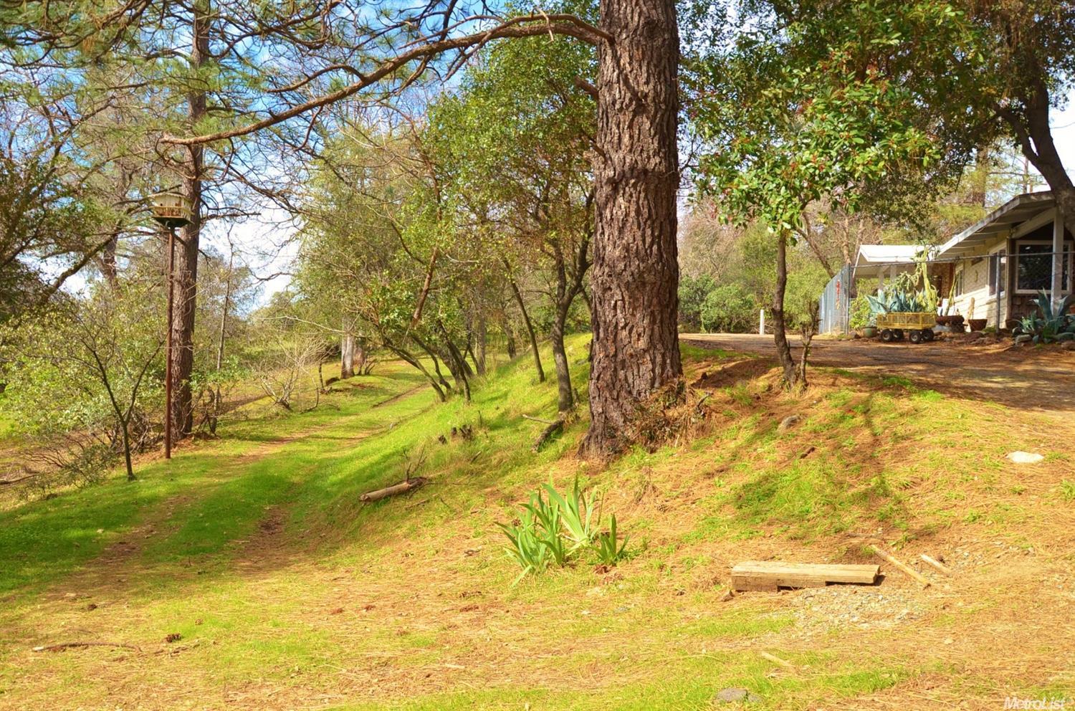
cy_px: 356
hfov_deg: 67.5
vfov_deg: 47.7
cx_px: 538
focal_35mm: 27
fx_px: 804
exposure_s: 1/250
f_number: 8
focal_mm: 18
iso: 200
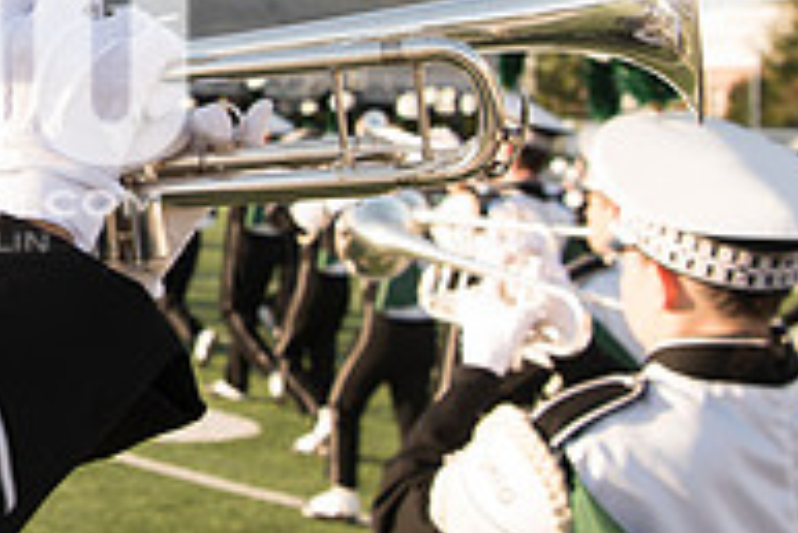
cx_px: -124
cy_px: 56
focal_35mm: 72
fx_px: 1597
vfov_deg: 18.6
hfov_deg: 25.6
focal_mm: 24
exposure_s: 1/640
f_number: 5
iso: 320
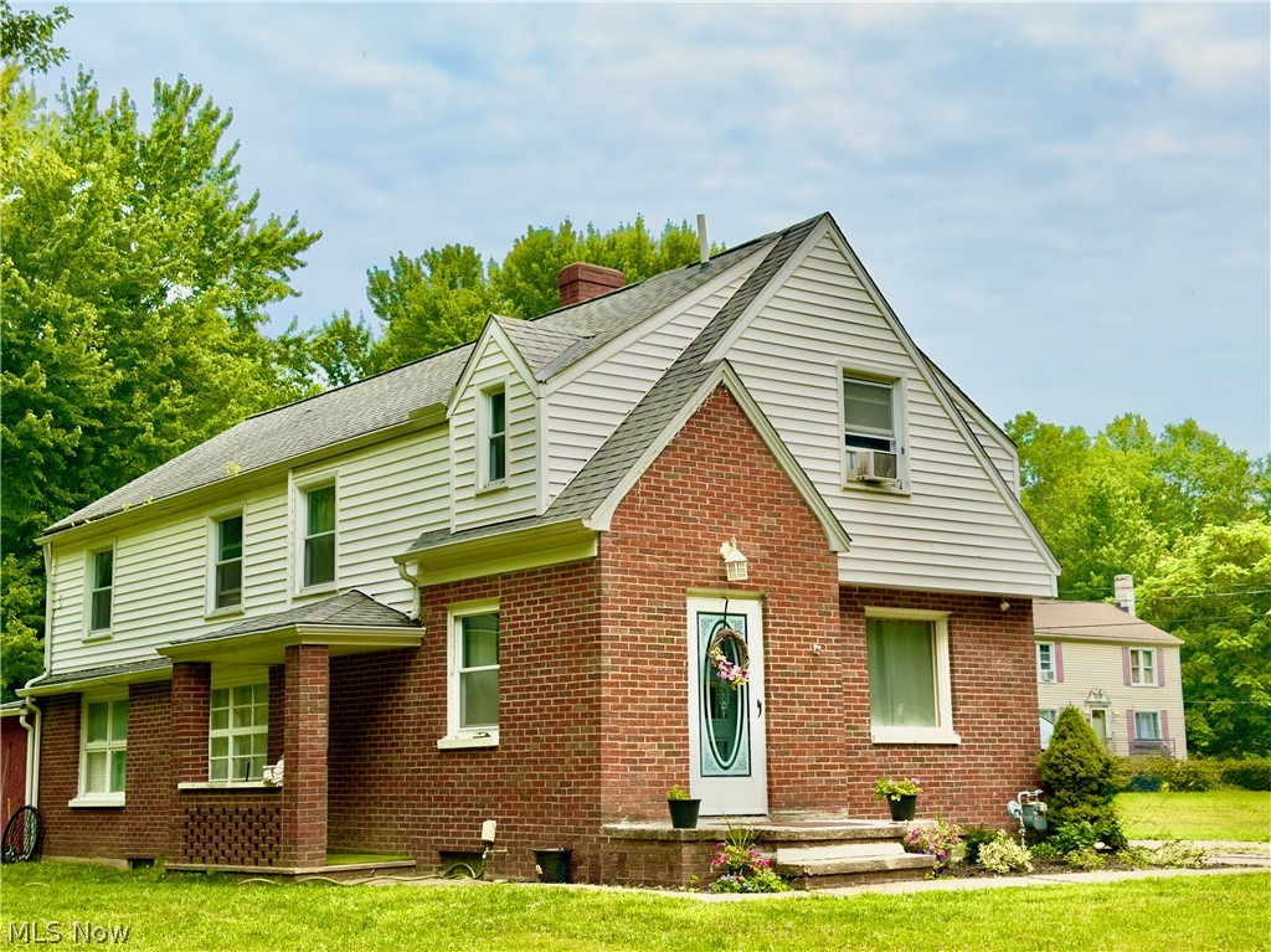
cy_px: 476
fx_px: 1762
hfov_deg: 39.7
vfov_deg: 30.2
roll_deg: +1.2
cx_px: 636
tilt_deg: +9.7
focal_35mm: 48
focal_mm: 6.76
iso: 64
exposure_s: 1/4587
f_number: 1.78
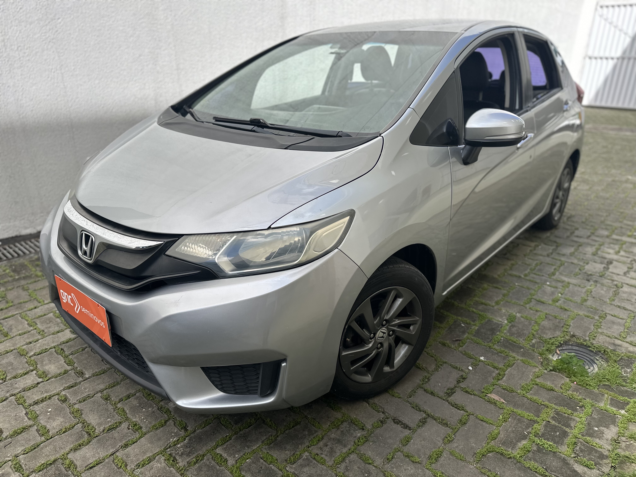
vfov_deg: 56.8
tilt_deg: -21.0
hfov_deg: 71.6
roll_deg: -0.4
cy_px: 238
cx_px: 318
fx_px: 441
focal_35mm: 24
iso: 80
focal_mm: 6.86
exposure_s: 1/2732
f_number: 1.78
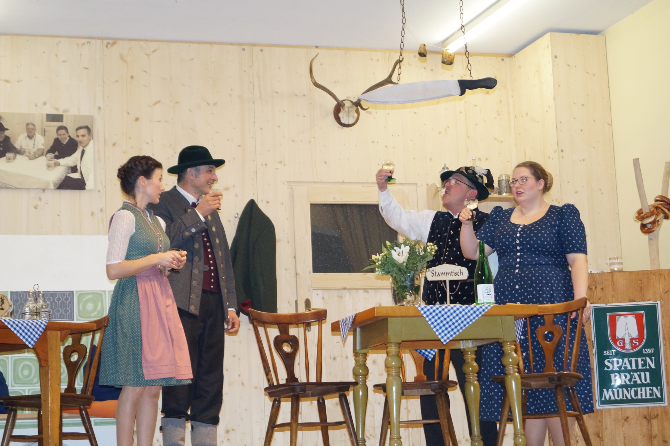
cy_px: 223
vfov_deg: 18.2
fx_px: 1395
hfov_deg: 27.0
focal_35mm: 75
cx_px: 335
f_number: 5.6
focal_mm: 50
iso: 2000
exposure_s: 1/160
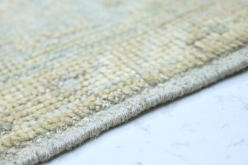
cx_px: 99
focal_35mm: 78
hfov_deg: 25.9
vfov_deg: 17.5
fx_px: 537
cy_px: 75
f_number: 4
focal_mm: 62
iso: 125
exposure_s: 1/30
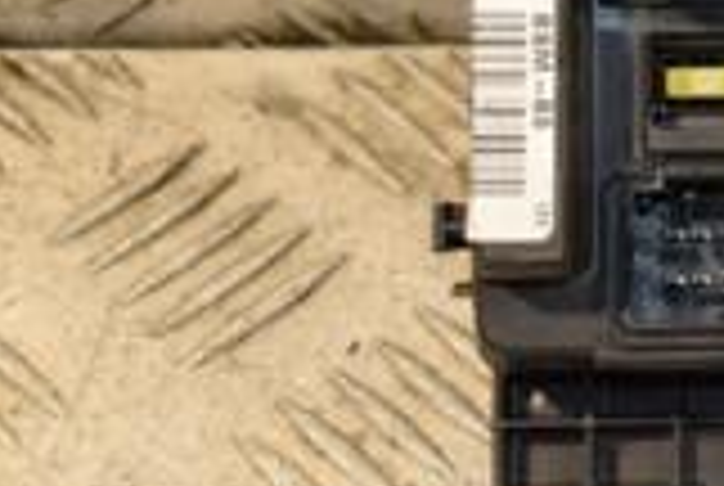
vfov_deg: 4.9
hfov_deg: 7.2
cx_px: 1264
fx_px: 5621
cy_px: 18
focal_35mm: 279
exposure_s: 1/160
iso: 800
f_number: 5
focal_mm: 50
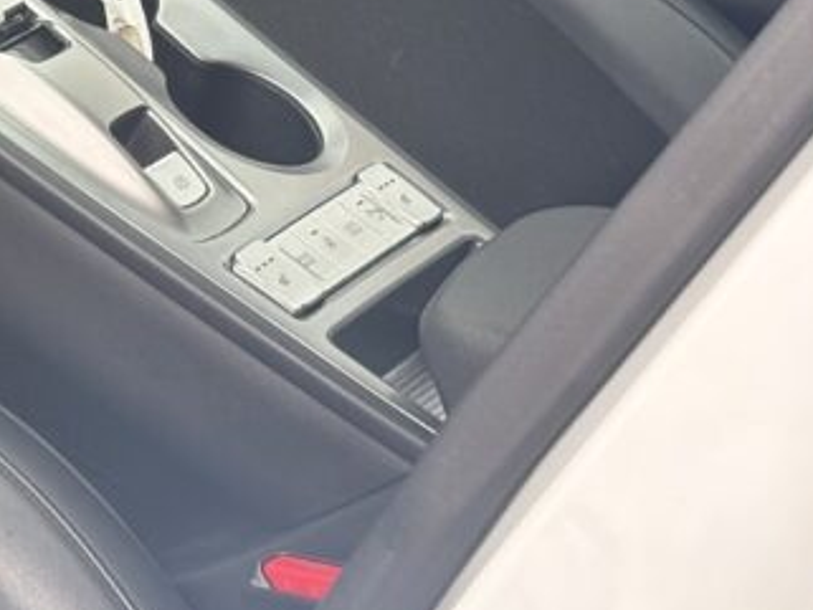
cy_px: -202
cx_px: -246
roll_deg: -12.6
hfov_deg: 11.6
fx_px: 3900
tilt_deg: -24.5
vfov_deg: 8.8
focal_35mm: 166
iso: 50
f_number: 1.6
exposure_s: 1/231
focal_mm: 5.96
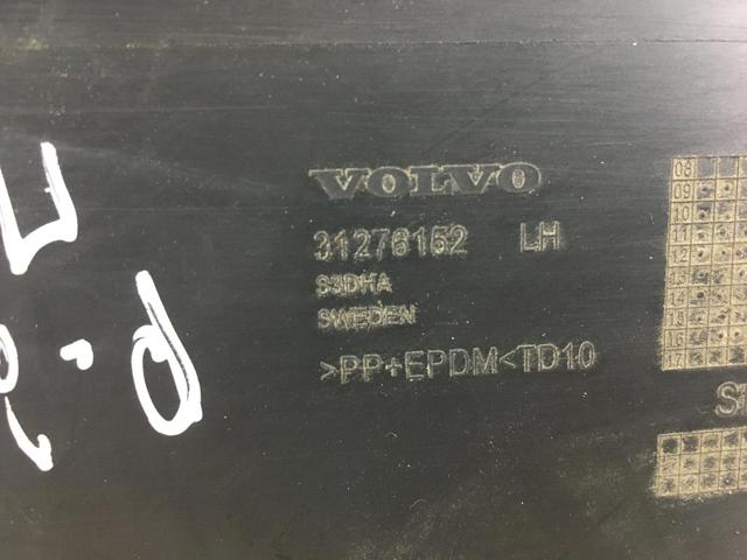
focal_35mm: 29
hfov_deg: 61.7
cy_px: 280
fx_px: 626
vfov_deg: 48.2
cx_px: 374
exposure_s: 1/33
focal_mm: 4.15
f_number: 2.2
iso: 200
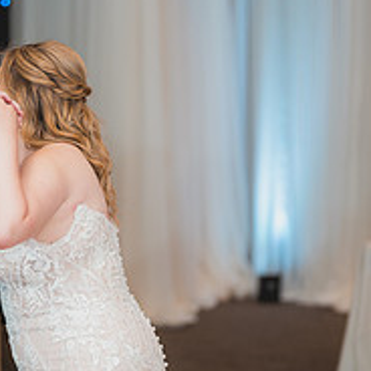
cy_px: 203
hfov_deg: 13.0
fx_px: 1625
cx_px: 75
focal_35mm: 134
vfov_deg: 13.0
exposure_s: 1/250
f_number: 1.2
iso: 80
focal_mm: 50
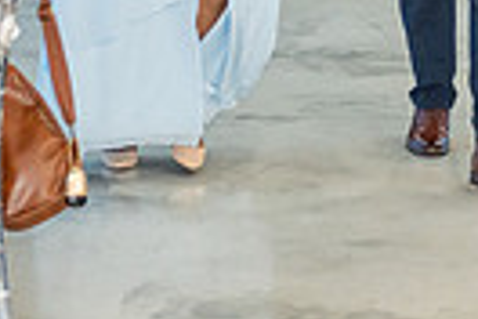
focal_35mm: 229
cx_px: 474
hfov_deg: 8.9
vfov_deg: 5.9
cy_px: -234
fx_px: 3040
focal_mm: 52
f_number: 3.2
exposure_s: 1/160
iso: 1000
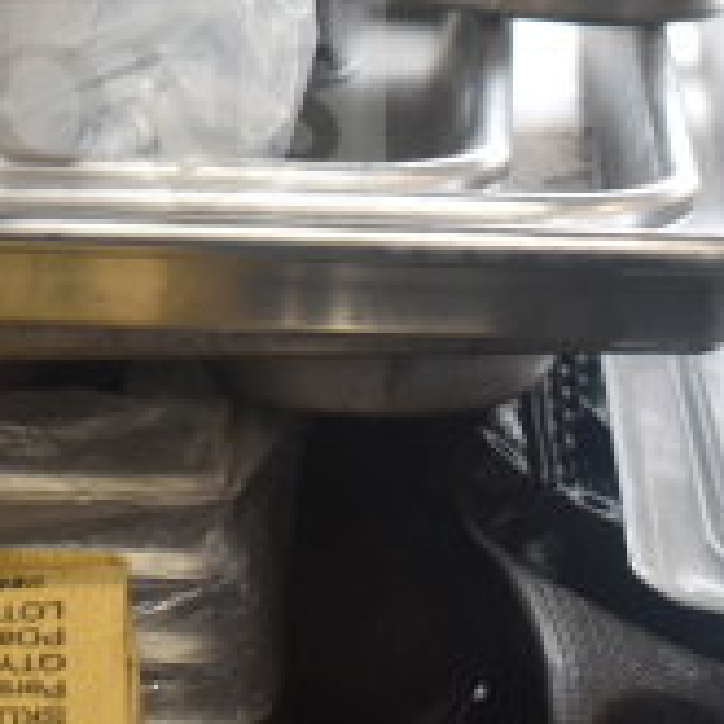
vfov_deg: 9.6
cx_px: -110
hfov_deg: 9.7
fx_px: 4236
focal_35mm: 179
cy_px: -138
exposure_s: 1/60
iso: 500
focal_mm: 38
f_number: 4.8
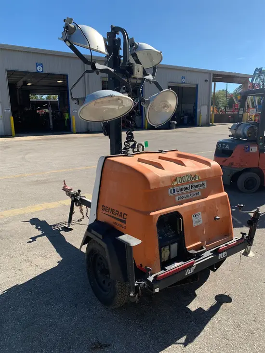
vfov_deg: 67.3
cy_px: 176
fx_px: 265
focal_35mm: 26
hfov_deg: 53.1
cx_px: 132
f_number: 1.8
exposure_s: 1/1661
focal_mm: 4.25
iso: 25
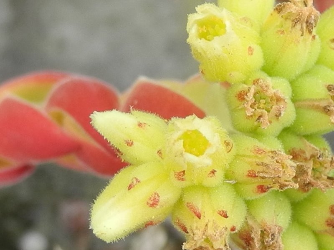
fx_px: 270
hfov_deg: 63.4
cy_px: 125
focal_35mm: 28
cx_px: 167
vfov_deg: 49.7
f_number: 2.8
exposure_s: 1/250
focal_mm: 6
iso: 100
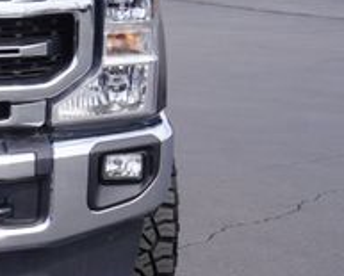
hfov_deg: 15.7
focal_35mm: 112
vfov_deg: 13.8
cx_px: -184
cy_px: 73
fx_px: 1142
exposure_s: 1/125
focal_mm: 24
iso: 100
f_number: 9
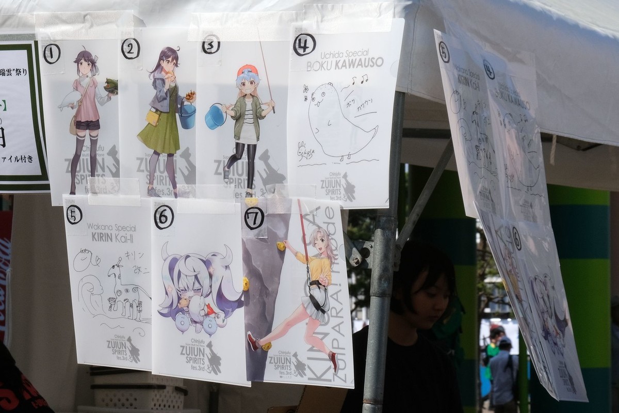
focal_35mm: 83
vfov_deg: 16.5
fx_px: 1427
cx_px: 310
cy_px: 206
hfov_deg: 24.5
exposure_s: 1/750
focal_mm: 55
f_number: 13
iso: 640
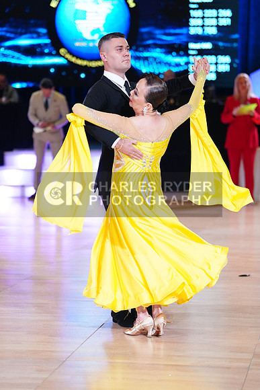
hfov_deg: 11.9
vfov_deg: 17.8
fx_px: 1245
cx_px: 130
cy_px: 195
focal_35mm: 115
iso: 2000
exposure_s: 1/400
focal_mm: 115
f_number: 2.8
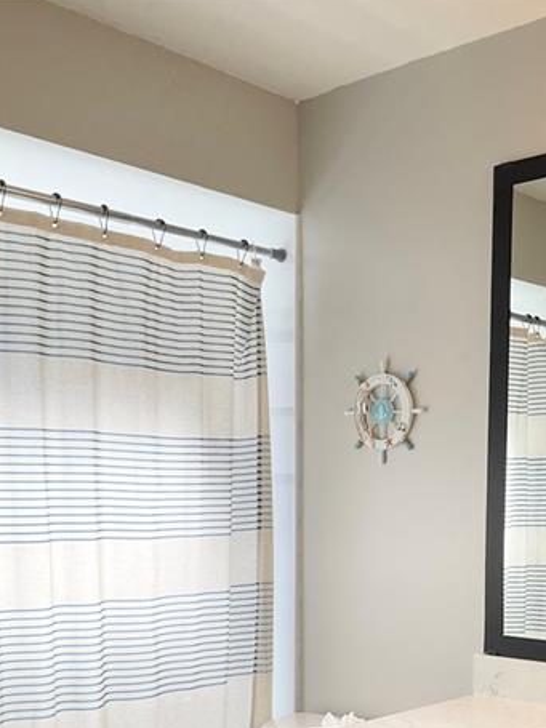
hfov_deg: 29.4
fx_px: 1031
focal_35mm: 49
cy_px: 608
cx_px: 370
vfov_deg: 37.2
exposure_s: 1/177
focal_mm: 3
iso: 25
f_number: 1.8
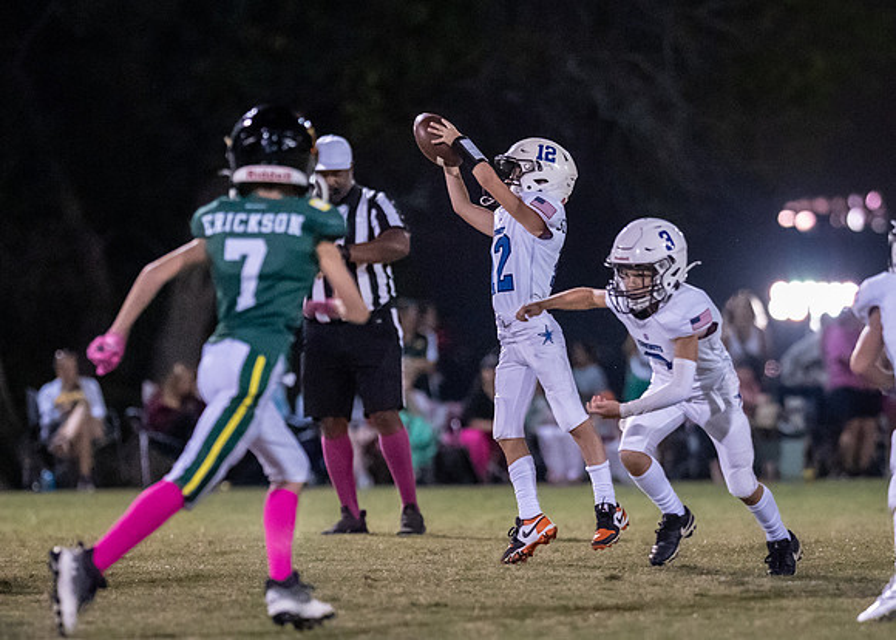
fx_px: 7951
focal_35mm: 313
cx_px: 541
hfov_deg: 6.4
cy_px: 449
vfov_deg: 4.6
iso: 4000
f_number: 1.8
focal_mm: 135
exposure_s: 1/1000
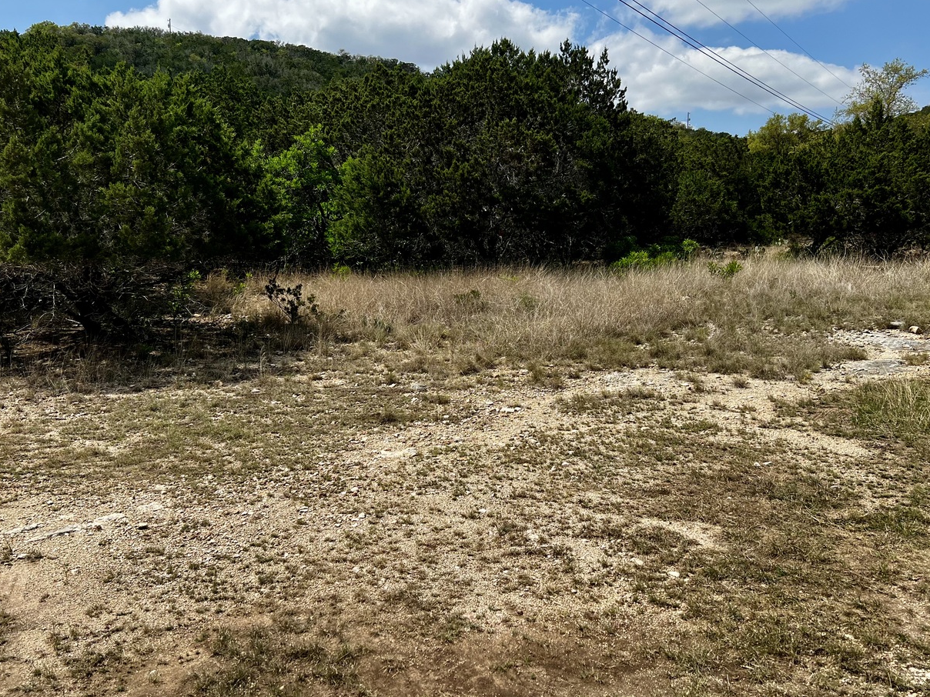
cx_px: 457
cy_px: 335
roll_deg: +1.3
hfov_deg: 58.3
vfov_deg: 45.4
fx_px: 833
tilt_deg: -5.0
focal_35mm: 31
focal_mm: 5.7
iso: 50
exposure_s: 1/5076
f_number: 1.5
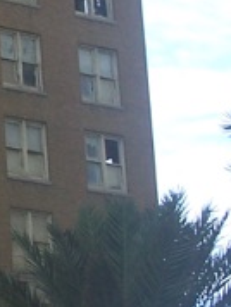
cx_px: -359
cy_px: -24
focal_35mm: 249
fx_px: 2210
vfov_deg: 7.9
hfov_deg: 5.7
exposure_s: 1/320
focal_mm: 7.8
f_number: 2.8
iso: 64
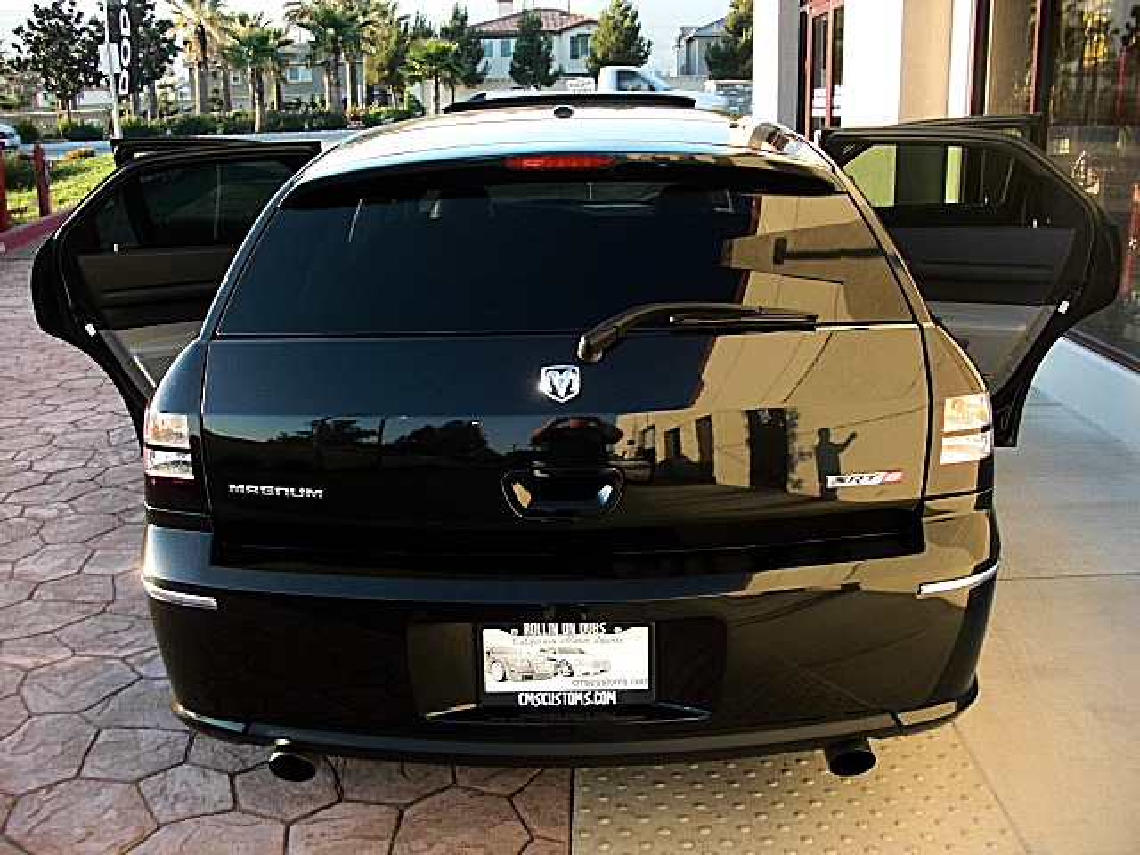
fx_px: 1186
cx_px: 570
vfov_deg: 39.7
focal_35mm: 36
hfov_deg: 51.4
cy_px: 428
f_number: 2.8
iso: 50
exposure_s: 1/100
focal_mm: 6.3
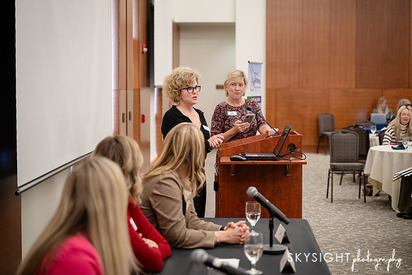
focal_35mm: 75
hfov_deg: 26.9
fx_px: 861
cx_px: 206
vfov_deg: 18.1
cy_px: 138
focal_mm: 75
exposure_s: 1/250
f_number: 2.8
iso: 3200
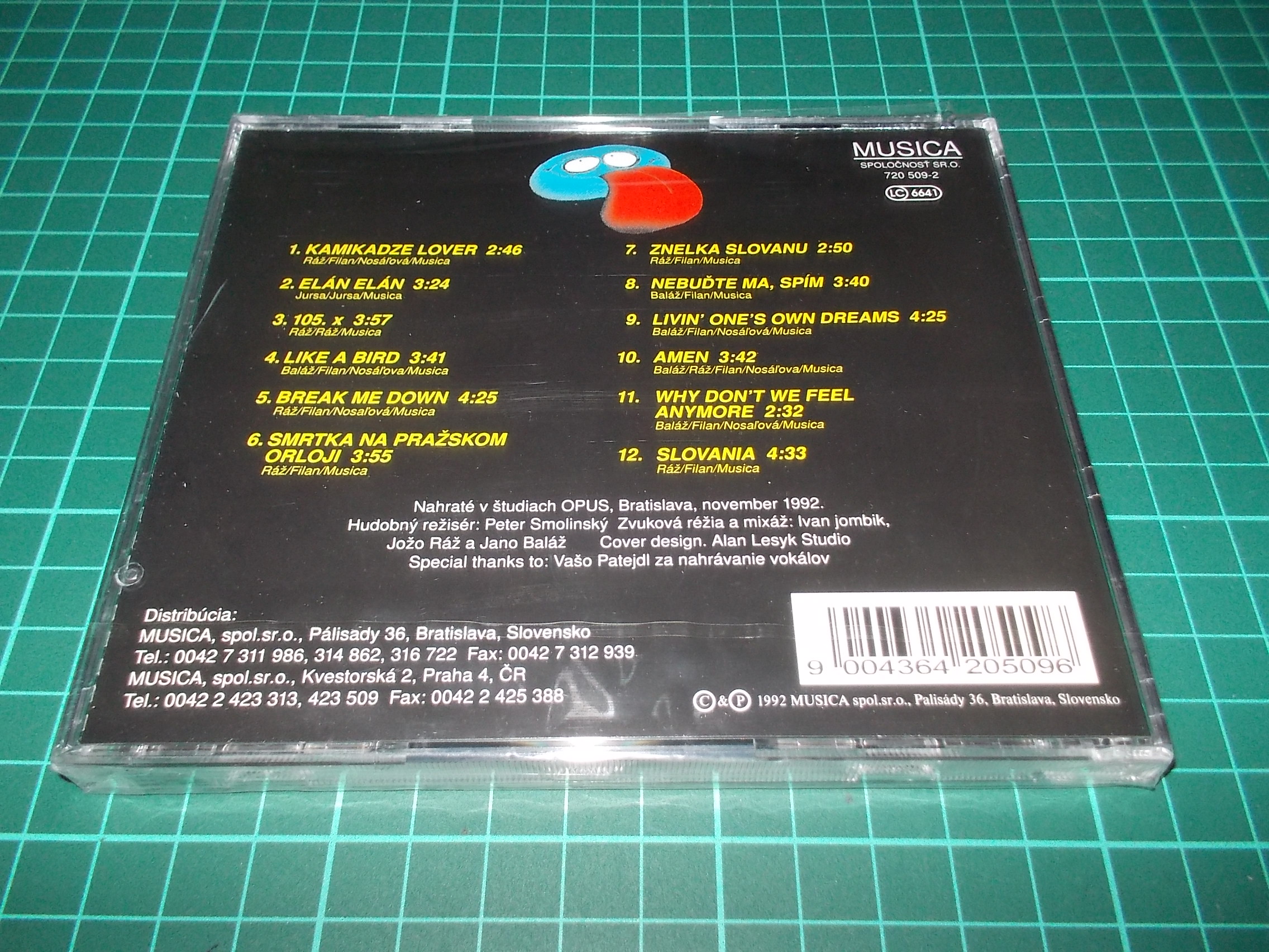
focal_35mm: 29
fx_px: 1063
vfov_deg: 48.2
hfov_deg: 61.7
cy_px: 476
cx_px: 634
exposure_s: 1/30
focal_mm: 4.1
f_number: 3.3
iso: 200
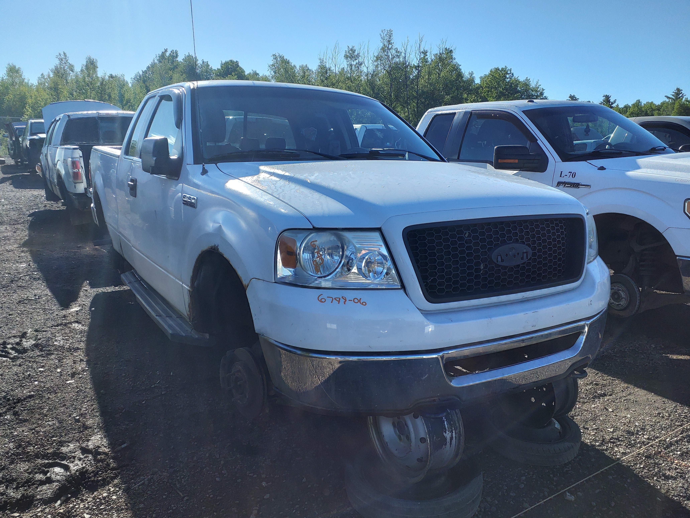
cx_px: 345
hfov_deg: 67.3
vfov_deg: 53.1
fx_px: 518
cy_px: 259
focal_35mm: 26
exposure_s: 1/540
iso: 40
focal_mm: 3.58
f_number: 1.9
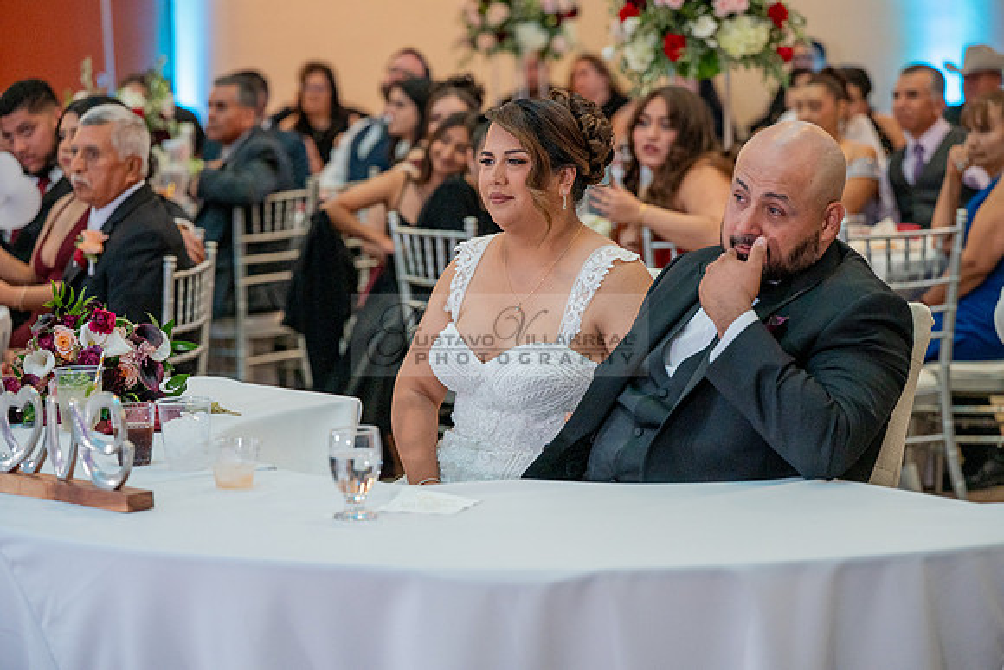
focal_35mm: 98
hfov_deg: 20.8
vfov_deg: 14.0
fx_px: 2734
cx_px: 502
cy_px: 335
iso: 1600
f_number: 3.2
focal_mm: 98
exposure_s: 1/200
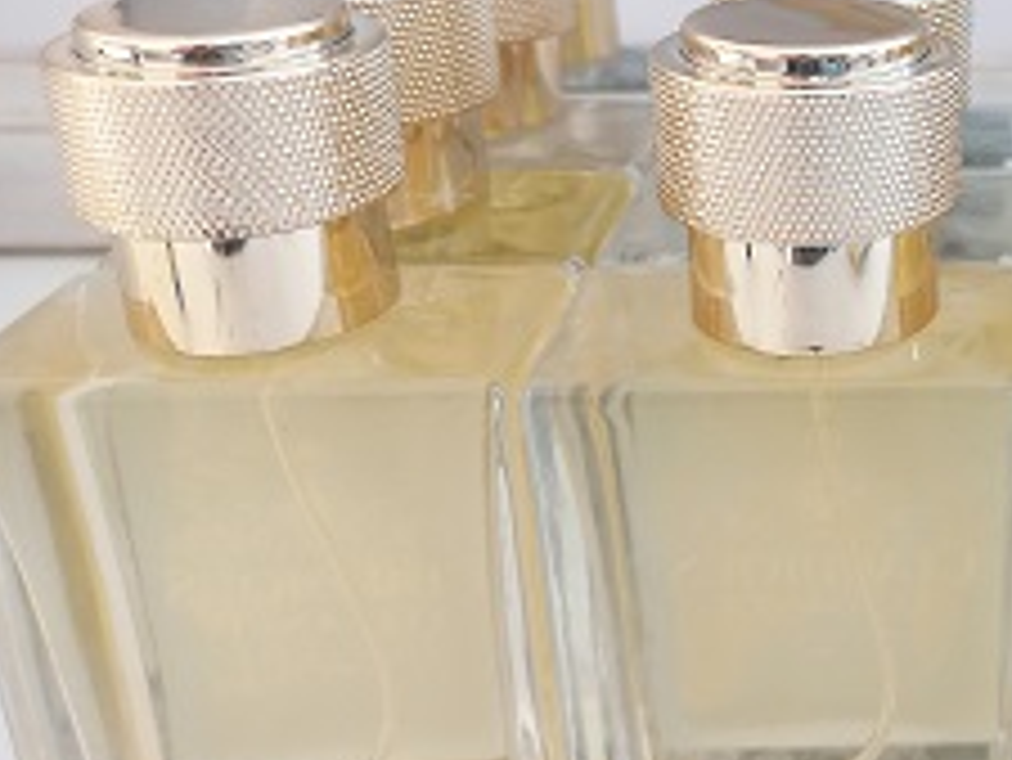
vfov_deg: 26.5
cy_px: 295
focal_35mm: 55
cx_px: 1091
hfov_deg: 31.3
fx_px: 1609
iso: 152
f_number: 1.8
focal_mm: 4.6
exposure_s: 1/50
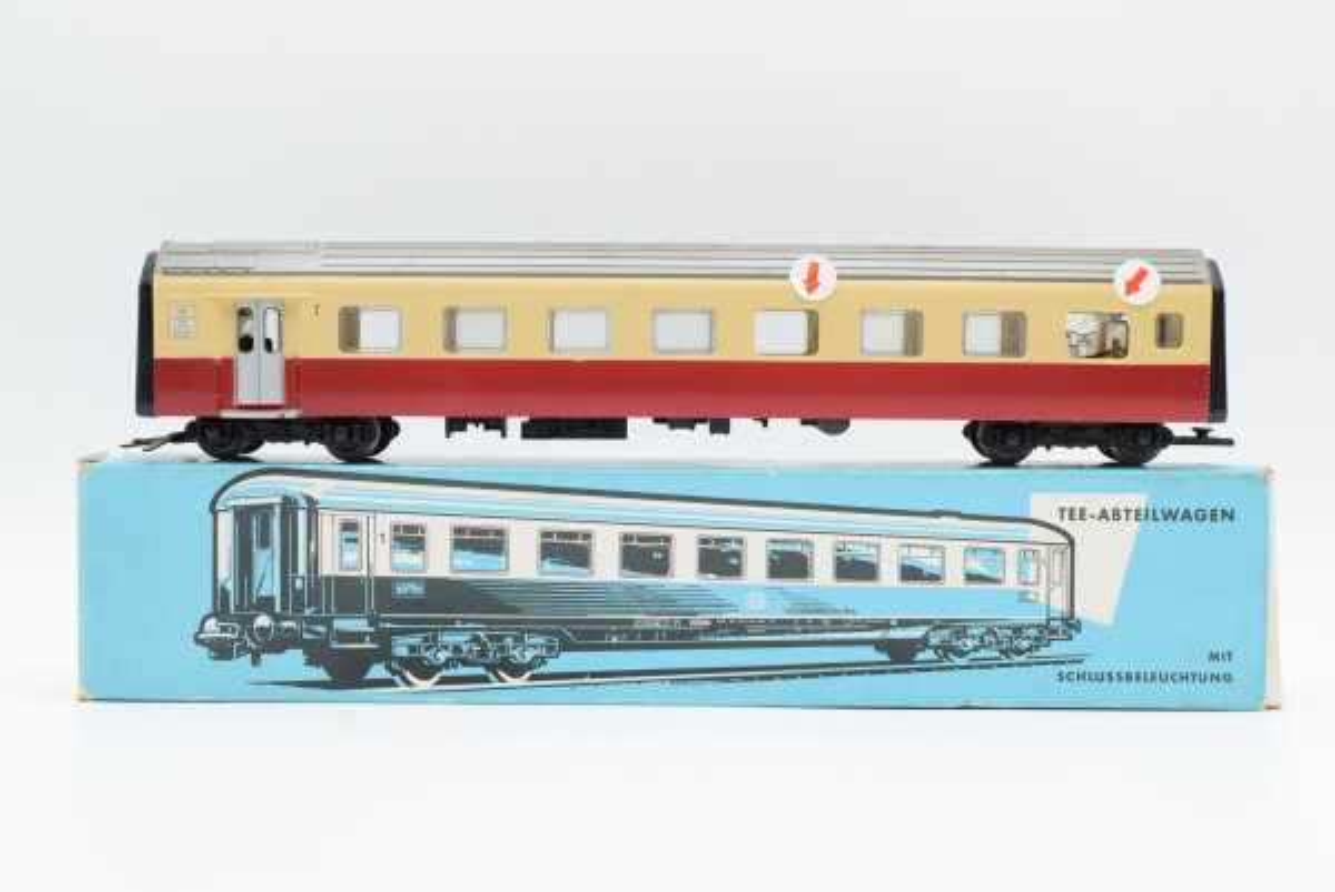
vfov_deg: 25.8
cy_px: 446
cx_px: 668
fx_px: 1948
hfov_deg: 37.8
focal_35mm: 52
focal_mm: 35
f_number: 8
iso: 320
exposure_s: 1/125
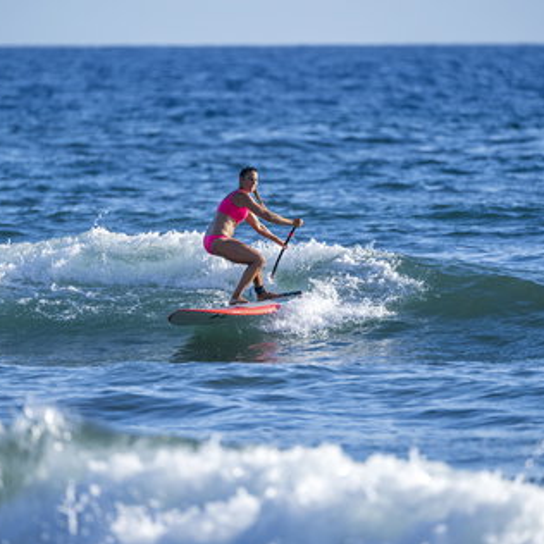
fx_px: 12801
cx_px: 275
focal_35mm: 720
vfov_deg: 2.4
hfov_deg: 2.4
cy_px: 272
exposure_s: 1/1250
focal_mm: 560
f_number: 5.6
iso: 250
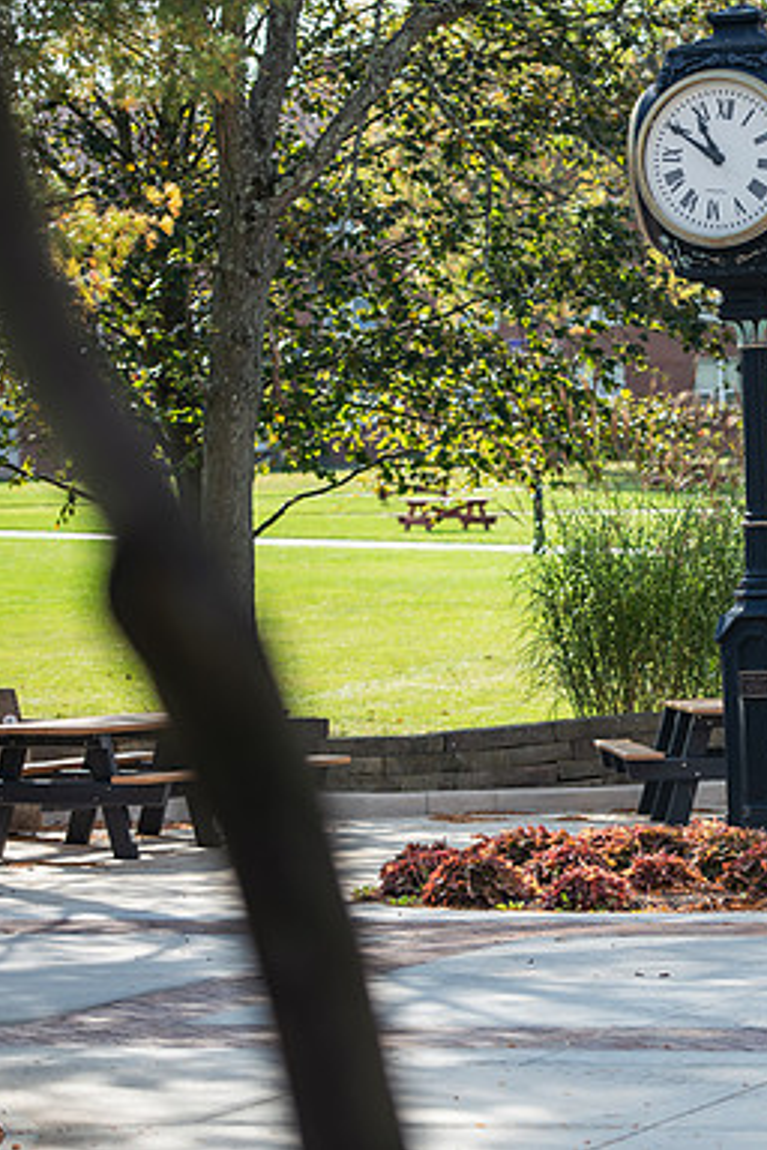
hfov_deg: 9.0
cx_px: 788
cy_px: 574
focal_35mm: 151
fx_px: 4825
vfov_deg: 13.6
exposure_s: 1/500
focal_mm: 100
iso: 100
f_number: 3.2
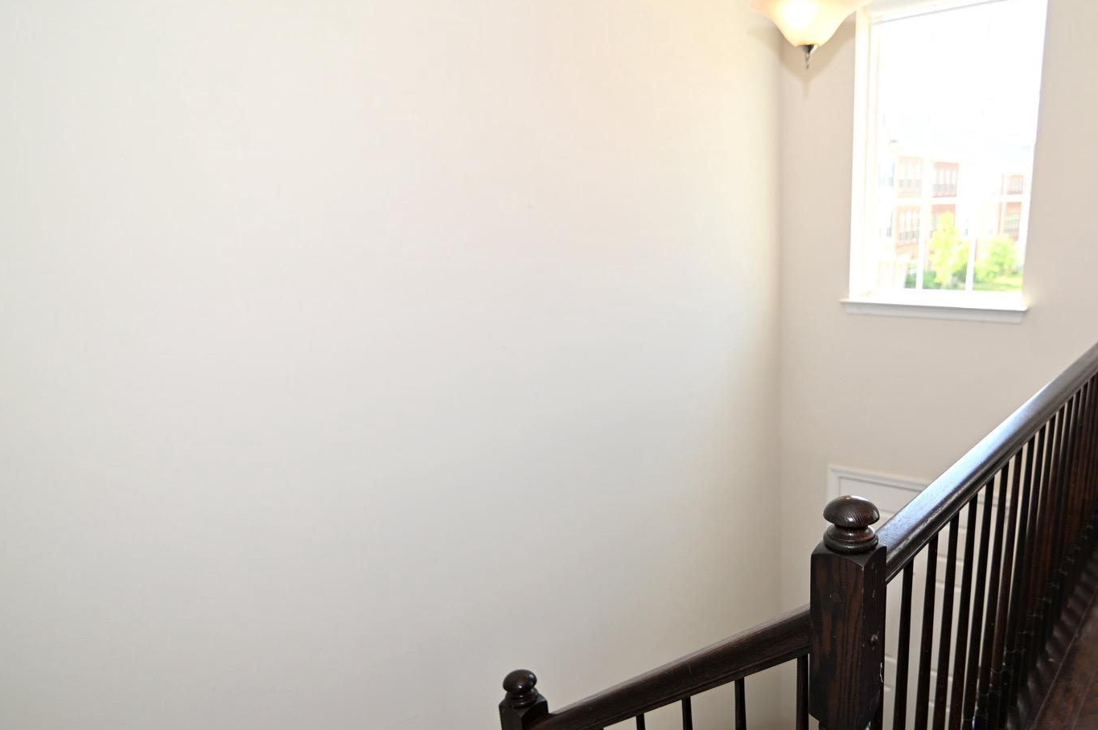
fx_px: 731
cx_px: 685
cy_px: 449
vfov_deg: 52.6
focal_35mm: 24
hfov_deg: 72.6
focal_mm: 16
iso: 125
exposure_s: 1/200
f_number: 2.8
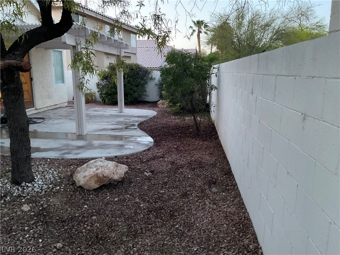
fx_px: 285
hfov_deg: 61.7
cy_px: 128
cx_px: 170
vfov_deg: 48.2
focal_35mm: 29
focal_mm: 3
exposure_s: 1/30
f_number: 1.8
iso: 320
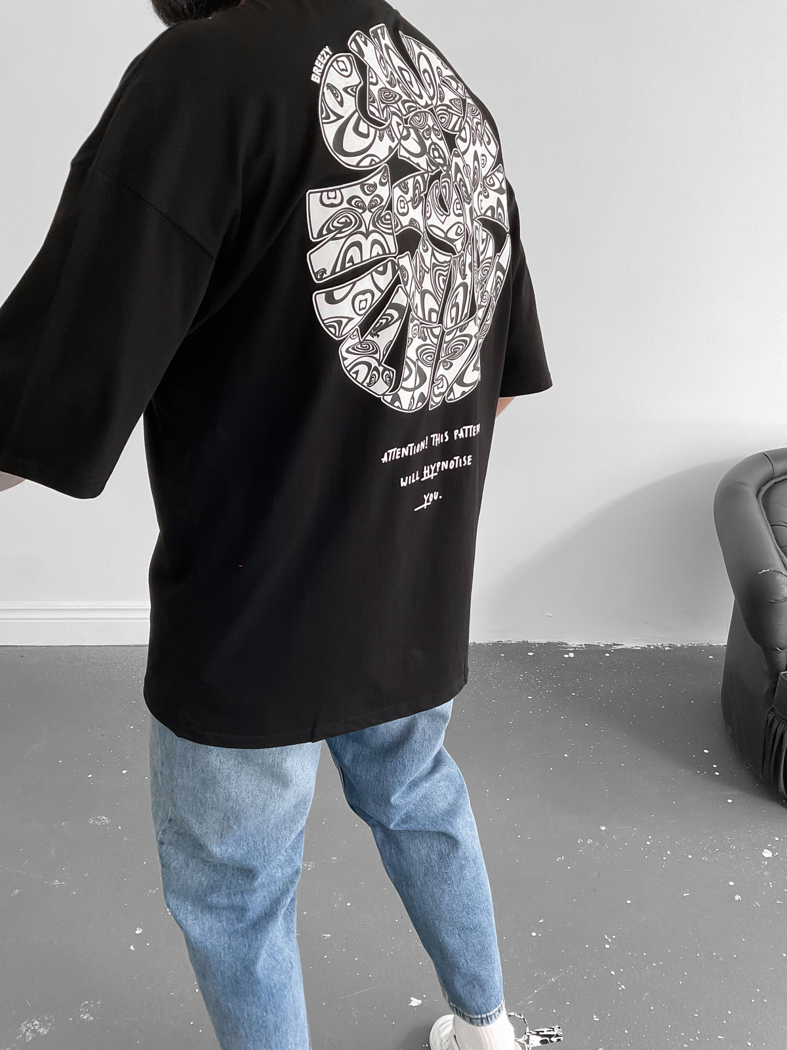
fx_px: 879
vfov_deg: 61.7
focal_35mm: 29
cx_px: 394
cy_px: 525
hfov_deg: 48.2
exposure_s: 1/120
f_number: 1.8
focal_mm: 3
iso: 64
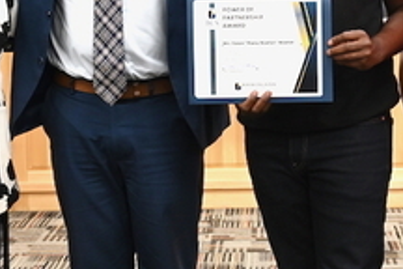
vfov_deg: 12.1
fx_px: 1263
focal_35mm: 113
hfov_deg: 18.0
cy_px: 72
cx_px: 302
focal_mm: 30.5
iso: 1600
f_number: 4.5
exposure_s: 1/80
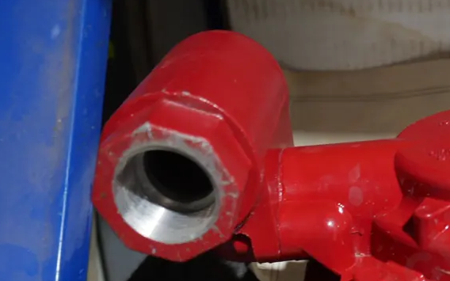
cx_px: 395
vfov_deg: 19.4
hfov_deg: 30.3
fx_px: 797
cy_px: 290
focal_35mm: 65
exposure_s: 1/60
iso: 800
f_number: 4
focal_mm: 17
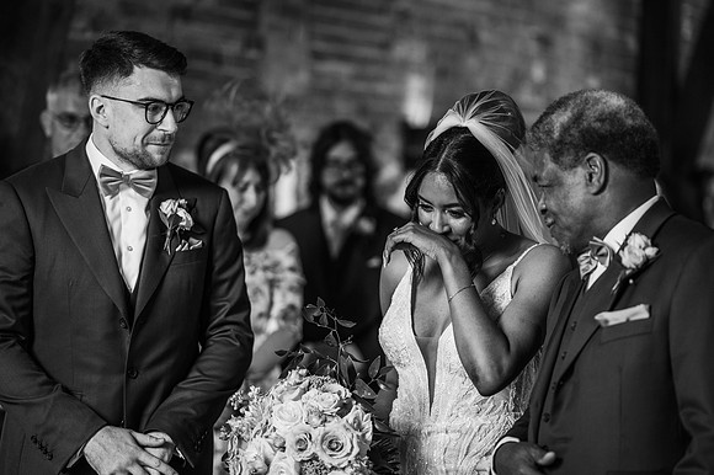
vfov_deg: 16.1
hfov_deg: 23.9
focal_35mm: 85
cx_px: 357
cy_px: 238
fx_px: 1685
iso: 450
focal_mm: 85
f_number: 1.8
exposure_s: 1/200
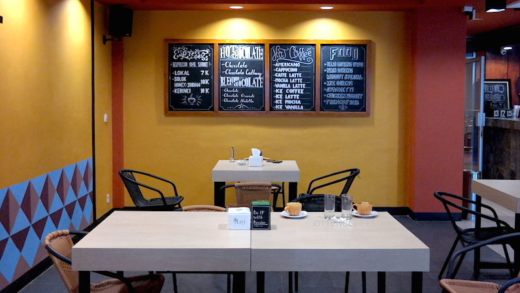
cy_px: 123
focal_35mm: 40
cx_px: 261
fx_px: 552
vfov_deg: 29.7
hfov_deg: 50.5
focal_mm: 25
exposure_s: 1/30
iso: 3200
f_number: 4
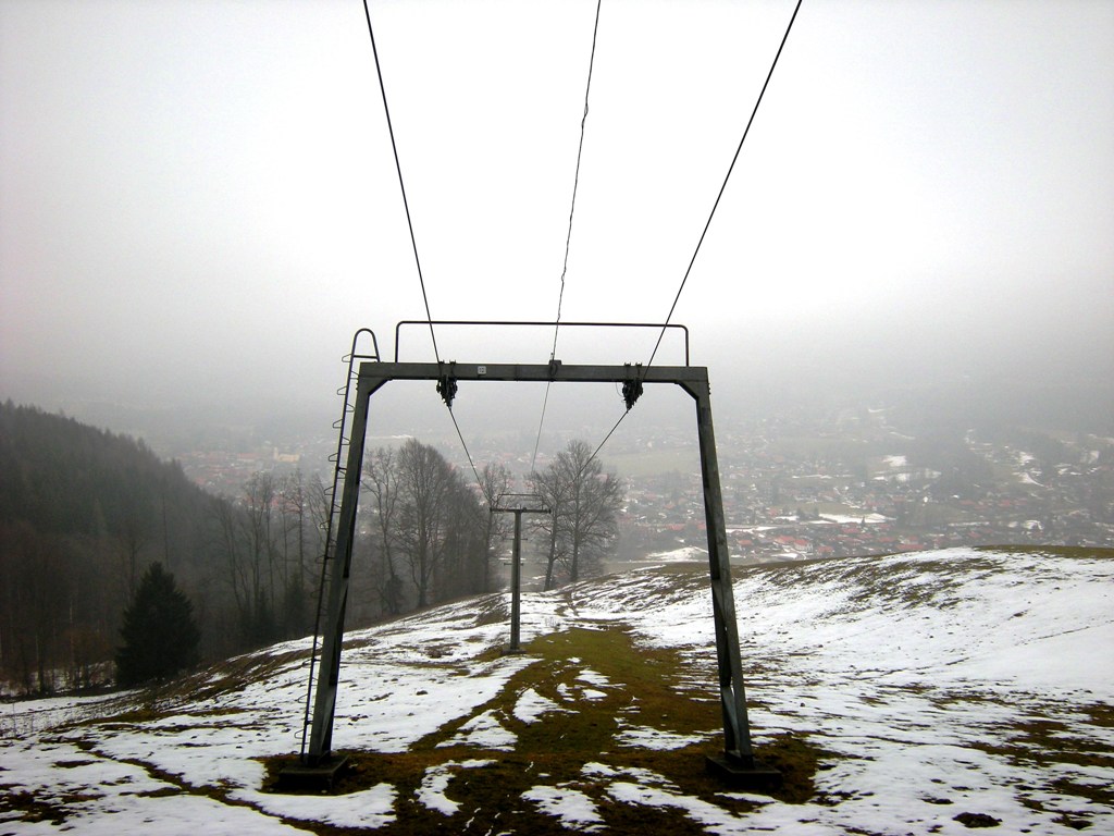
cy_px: 418
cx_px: 557
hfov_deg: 49.0
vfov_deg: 37.7
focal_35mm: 38
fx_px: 1223
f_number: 3.2
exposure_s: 1/391
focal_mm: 6.3
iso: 64
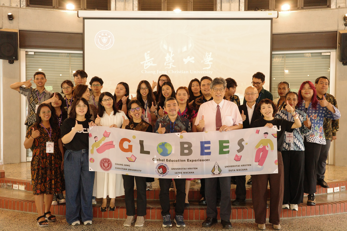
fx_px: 386
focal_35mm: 40
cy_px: 116
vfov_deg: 33.4
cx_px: 174
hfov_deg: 48.5
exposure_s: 1/160
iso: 2000
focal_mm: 26
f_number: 3.5
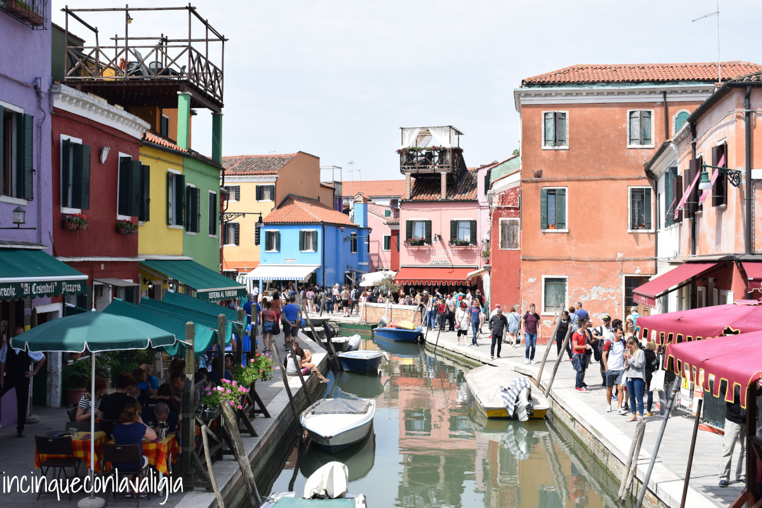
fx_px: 952
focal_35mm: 45
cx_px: 381
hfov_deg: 43.6
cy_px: 254
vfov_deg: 29.9
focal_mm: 30
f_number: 10
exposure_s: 1/400
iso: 200
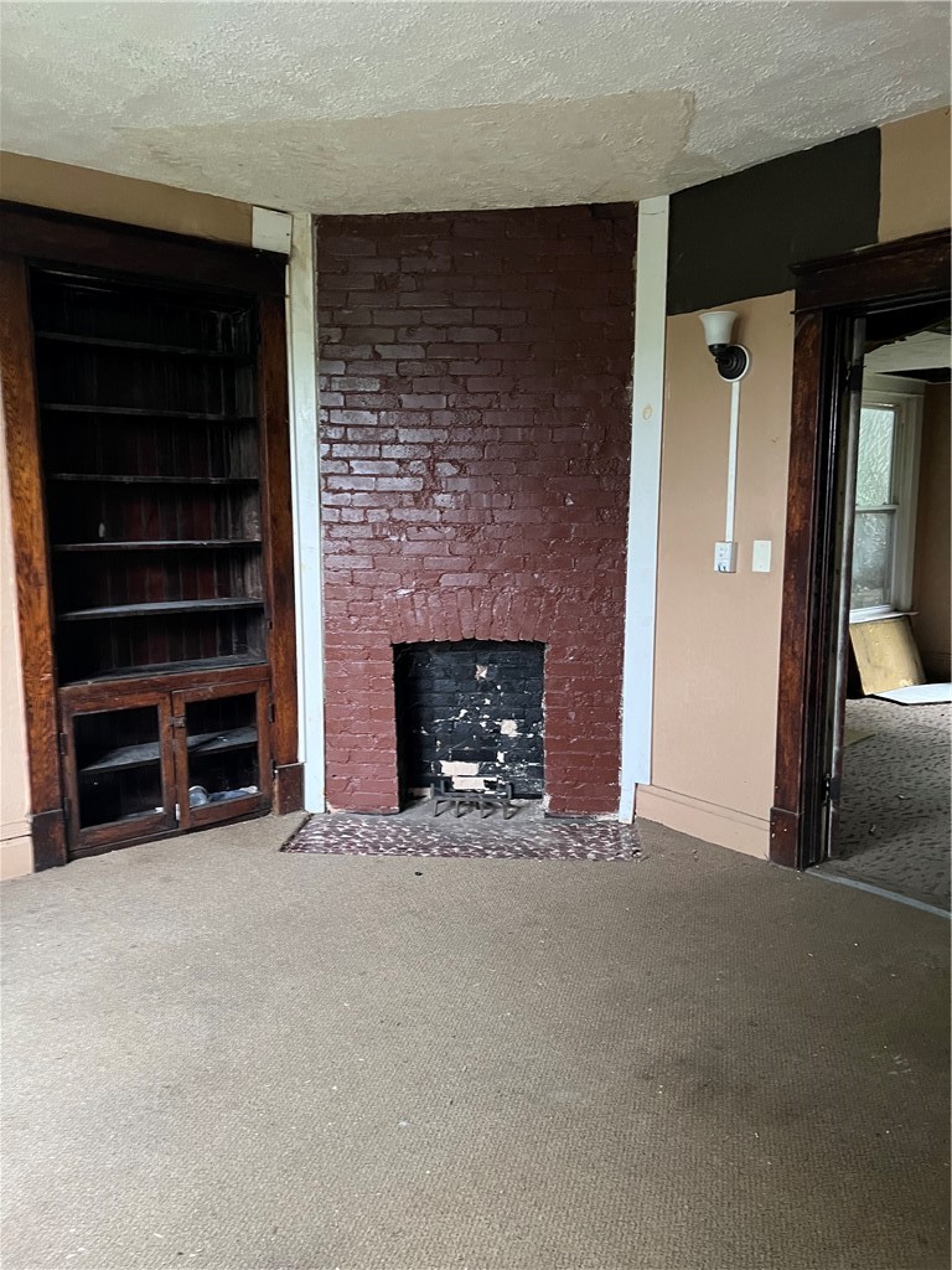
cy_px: 635
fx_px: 953
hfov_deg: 53.1
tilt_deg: -6.5
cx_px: 476
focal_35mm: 26
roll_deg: +2.0
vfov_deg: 67.3
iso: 500
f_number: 1.5
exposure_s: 1/55
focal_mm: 5.7
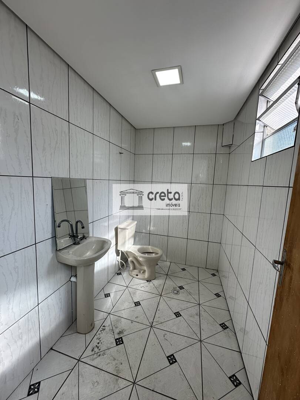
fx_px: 162
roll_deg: -2.9
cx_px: 150
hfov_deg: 85.7
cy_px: 200
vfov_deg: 102.1
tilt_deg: -7.9
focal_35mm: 14
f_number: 2.2
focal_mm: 2.22
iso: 40
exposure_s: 1/201
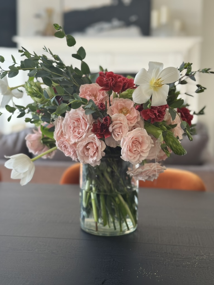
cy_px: 142
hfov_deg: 30.3
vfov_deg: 39.7
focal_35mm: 48
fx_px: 396
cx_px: 107
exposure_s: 1/121
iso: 50
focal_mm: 6.76
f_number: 1.78
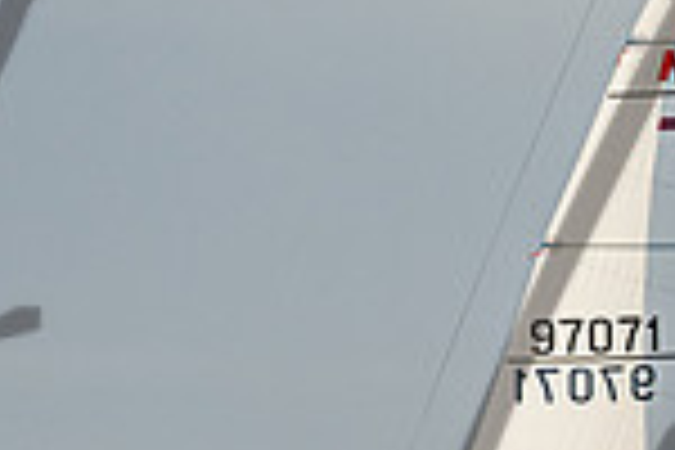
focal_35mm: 1023
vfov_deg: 1.3
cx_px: 773
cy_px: 463
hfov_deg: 2.0
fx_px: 19180
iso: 450
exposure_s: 1/3200
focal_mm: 195
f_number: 5
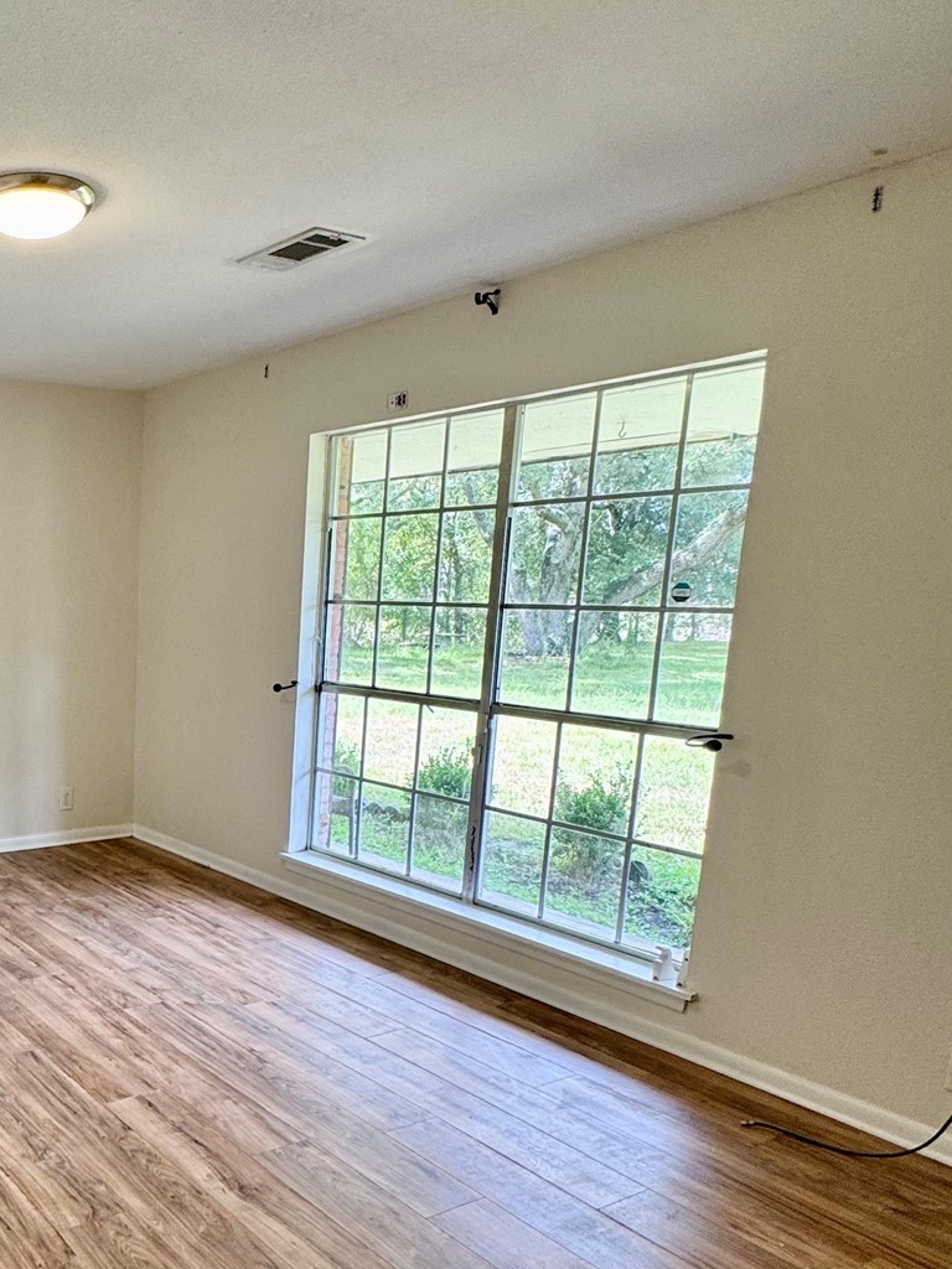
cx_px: 7
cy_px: 775
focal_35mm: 28
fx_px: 1027
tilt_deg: -10.7
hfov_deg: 43.0
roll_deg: -0.3
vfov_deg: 62.8
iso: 100
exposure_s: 1/120
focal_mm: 2.22
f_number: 2.2
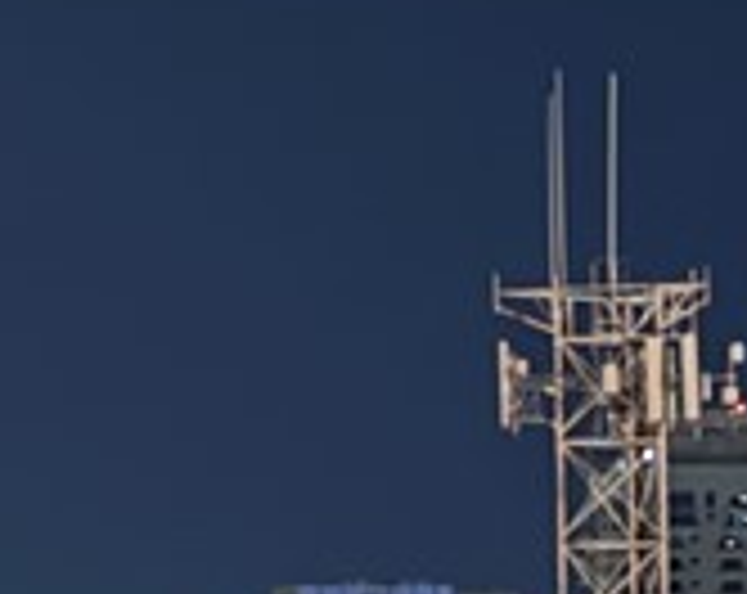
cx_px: -333
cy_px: 297
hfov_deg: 6.1
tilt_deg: +4.5
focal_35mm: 314
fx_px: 6926
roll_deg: -1.1
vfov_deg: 4.9
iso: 400
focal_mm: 5.96
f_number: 1.6
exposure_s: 1/9
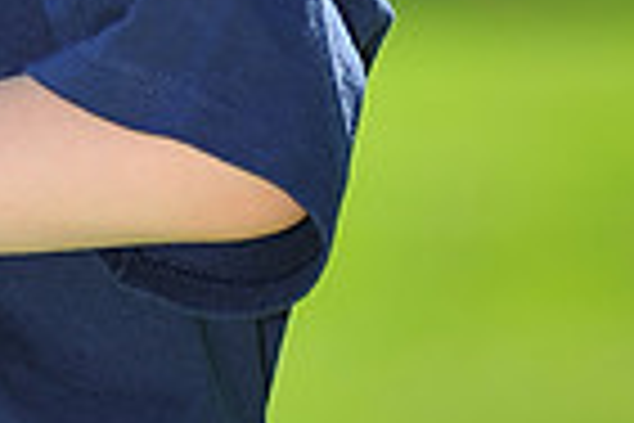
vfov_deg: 1.9
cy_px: -531
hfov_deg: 2.8
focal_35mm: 739
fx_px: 13014
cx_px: -148
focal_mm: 180
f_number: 4.5
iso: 200
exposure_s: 1/640
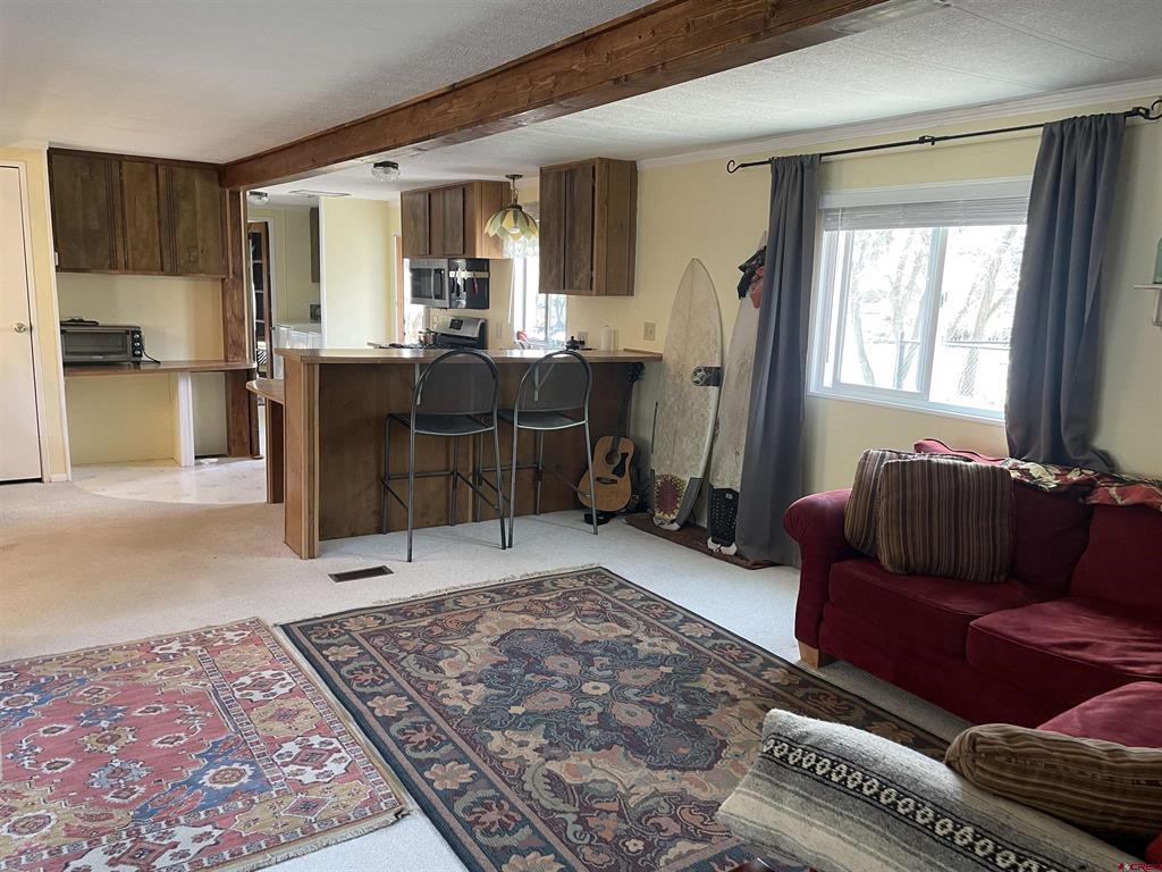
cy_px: 436
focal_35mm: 26
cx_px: 581
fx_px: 873
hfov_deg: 67.3
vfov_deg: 53.1
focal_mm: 4.2
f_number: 1.6
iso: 125
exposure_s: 1/60
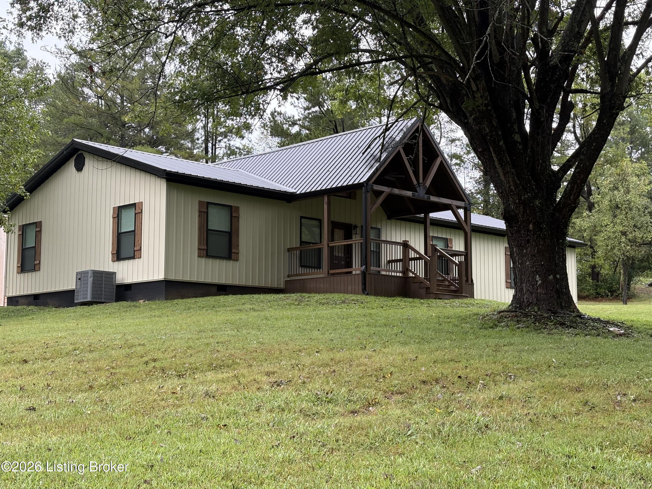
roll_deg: +0.2
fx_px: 979
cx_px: 326
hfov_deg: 36.8
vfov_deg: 28.0
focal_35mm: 52
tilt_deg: +8.6
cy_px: 244
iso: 50
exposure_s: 1/282
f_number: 1.6
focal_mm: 5.96
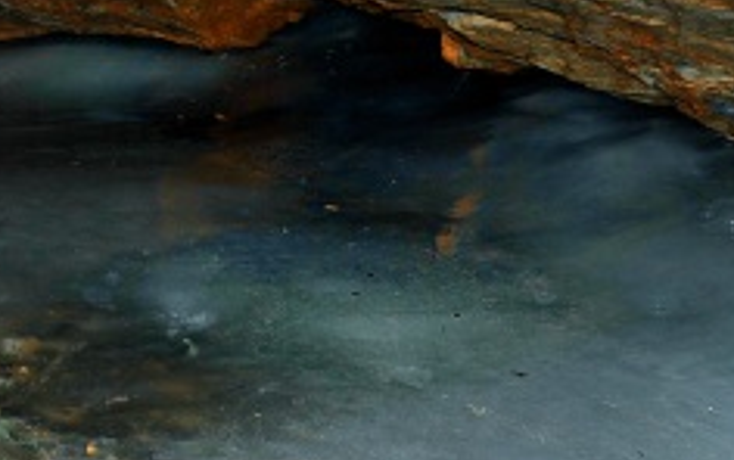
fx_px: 1742
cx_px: -75
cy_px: 70
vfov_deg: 14.9
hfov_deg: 22.4
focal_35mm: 87
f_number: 8
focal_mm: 28
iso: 250
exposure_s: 1/60
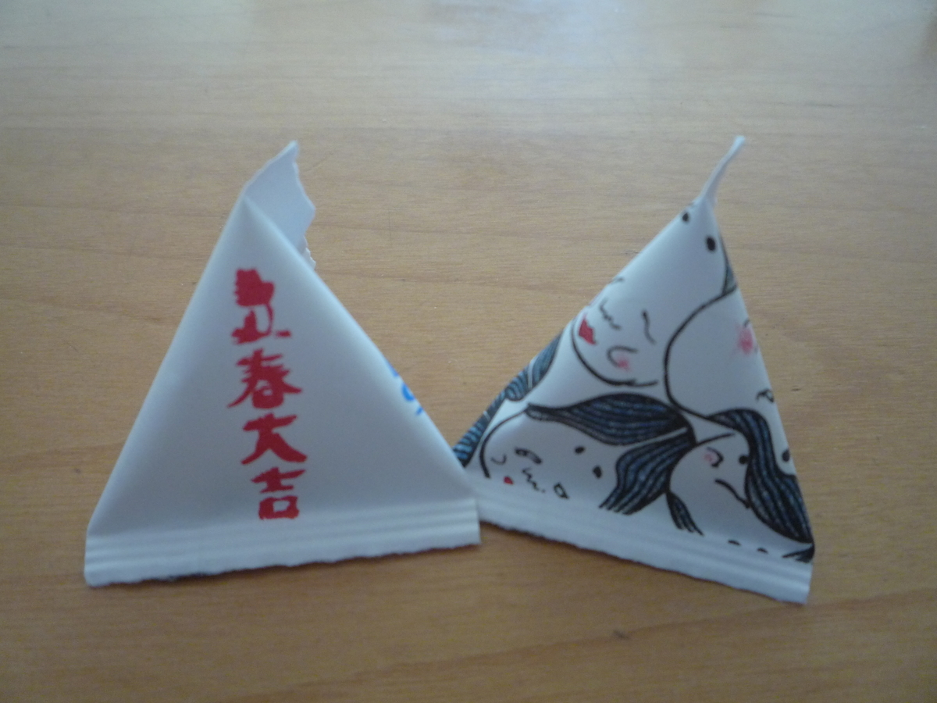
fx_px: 812
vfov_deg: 46.8
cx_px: 468
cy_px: 352
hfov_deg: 60.0
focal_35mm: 30
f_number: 3.3
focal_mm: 5.2
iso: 320
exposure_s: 1/30
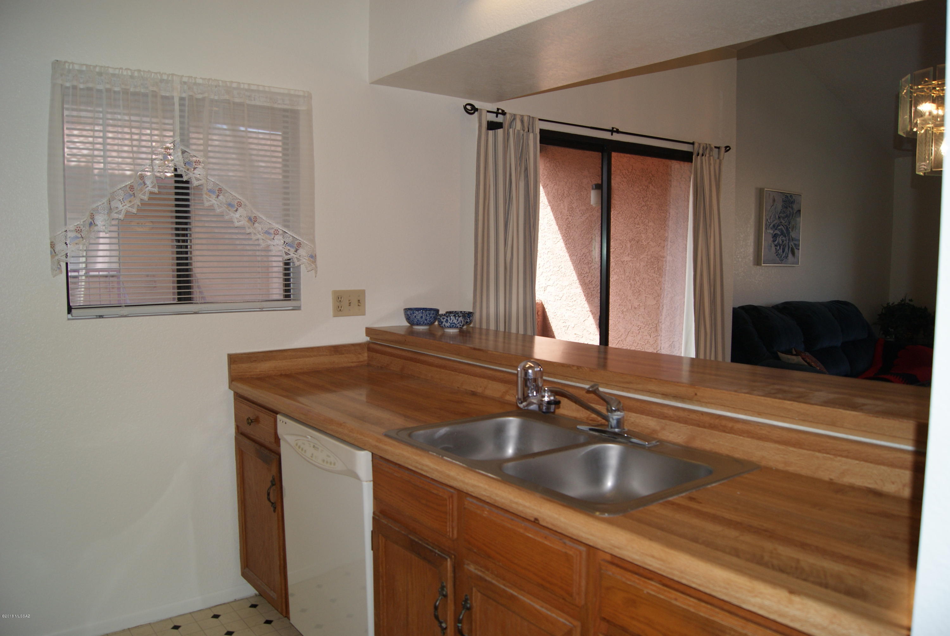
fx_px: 713
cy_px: 318
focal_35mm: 27
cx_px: 475
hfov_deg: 67.3
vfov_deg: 48.0
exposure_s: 1/160
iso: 250
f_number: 4
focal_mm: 18
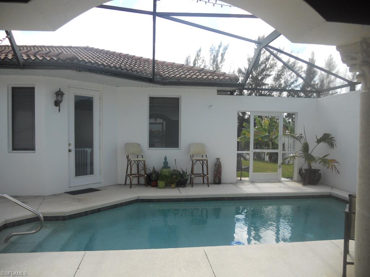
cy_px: 138
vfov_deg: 51.4
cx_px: 185
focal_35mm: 27
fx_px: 289
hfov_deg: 65.3
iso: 80
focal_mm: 4.9
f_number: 3.2
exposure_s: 1/400
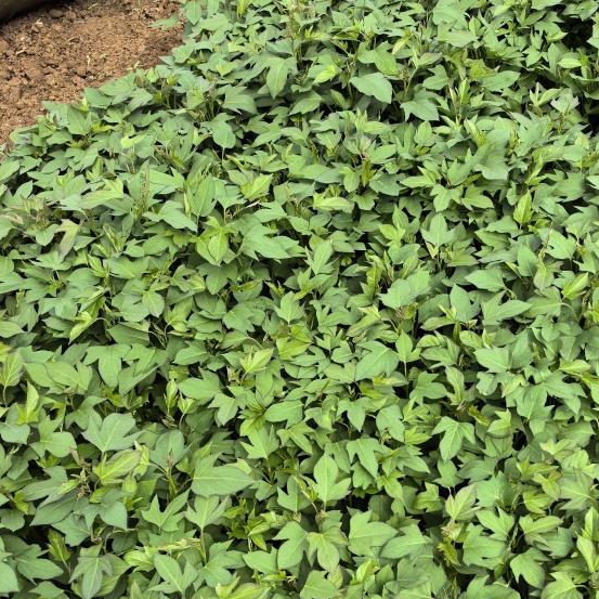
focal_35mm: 46
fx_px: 901
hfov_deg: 36.3
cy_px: 405
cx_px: 408
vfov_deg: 36.4
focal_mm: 6.98
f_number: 2
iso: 320
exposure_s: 1/3155
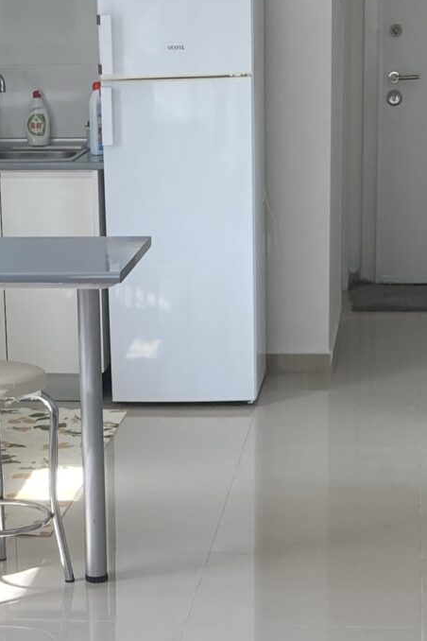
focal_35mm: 110
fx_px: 1957
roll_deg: +1.2
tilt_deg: -16.1
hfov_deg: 12.4
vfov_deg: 18.3
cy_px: 563
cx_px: 119
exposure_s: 1/141
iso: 20
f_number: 1.8
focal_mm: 3.99
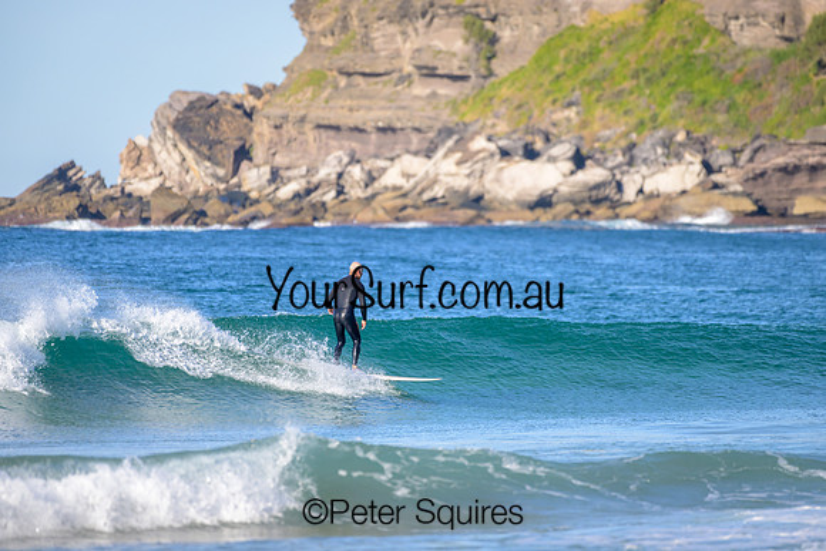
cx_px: 413
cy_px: 276
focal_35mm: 500
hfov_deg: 4.1
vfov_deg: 2.8
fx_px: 11474
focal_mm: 500
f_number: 5.6
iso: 320
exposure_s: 1/2000
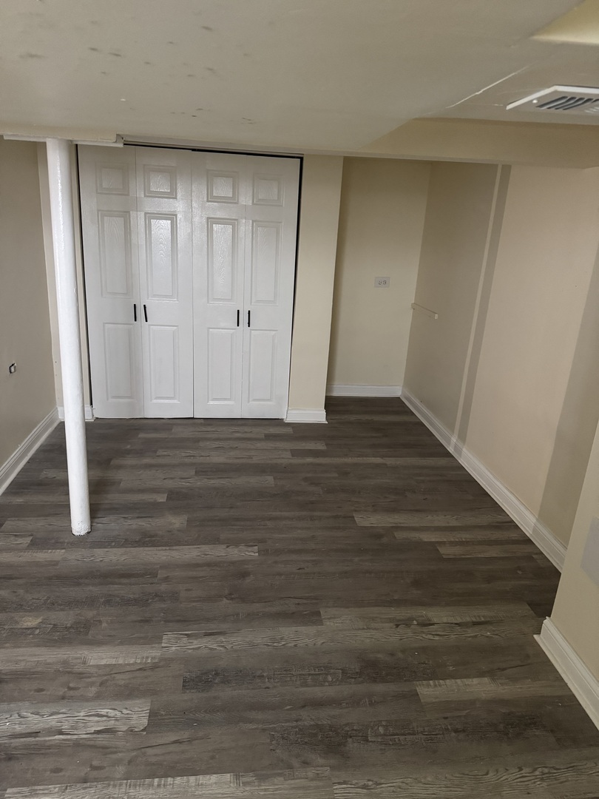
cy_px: 400
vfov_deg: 71.6
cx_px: 300
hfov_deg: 56.8
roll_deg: -3.4
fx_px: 554
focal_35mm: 24
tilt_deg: -18.3
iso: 1000
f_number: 1.78
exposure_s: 1/40
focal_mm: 6.76
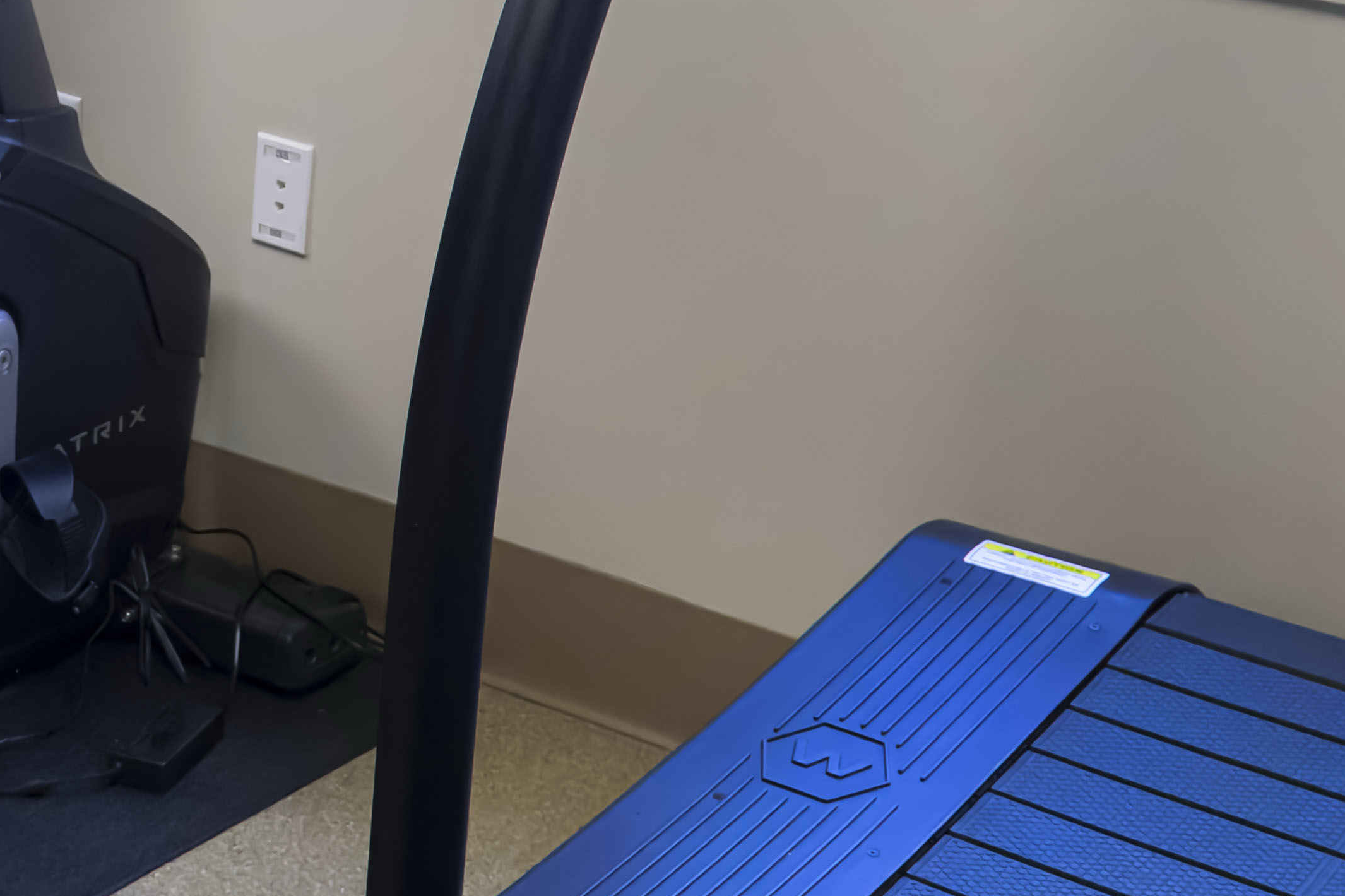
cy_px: 52
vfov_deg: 14.5
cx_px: -127
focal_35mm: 93
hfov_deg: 20.9
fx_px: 3474
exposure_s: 1/320
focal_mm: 24
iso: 5000
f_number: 4.5
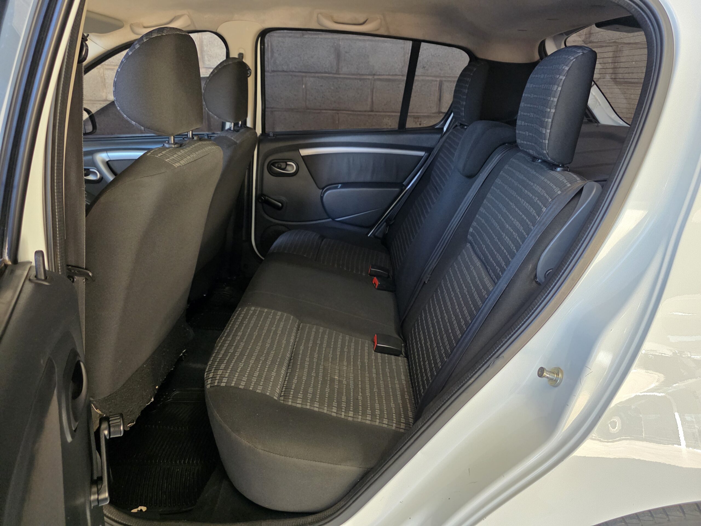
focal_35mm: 23
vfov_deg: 58.9
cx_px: 350
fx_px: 466
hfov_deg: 73.9
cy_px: 263
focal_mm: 6.3
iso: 400
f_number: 1.7
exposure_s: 1/100
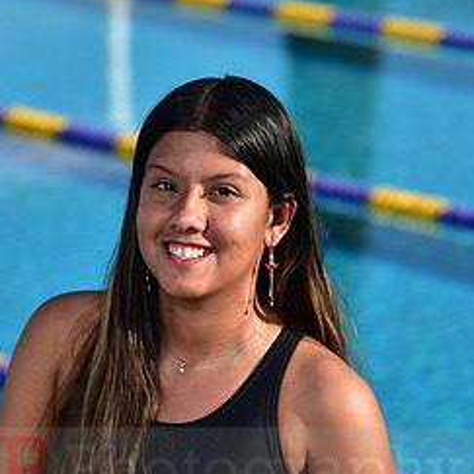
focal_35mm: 315
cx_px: 206
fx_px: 4880
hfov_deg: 5.6
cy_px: 454
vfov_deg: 5.5
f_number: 6.3
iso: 64
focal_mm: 155
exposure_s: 1/250
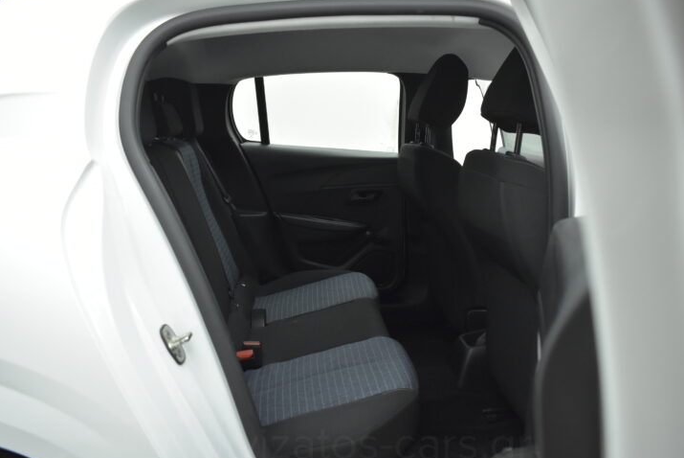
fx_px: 551
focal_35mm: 29
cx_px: 336
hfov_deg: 63.6
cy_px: 235
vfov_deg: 45.0
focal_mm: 18
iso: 1600
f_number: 3.5
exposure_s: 1/80
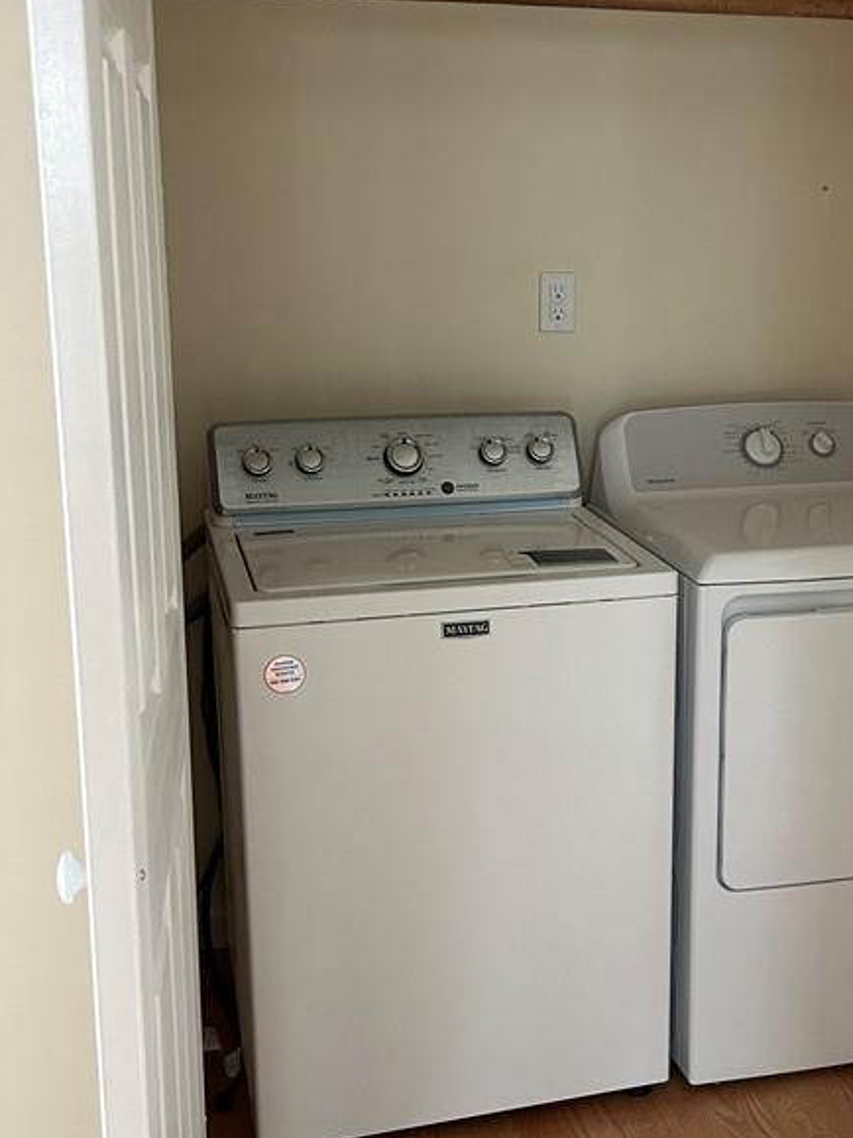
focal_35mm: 46
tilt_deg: -12.5
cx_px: 621
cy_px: 544
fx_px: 1512
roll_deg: -1.0
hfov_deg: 31.1
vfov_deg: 41.2
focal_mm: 5.7
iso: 250
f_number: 1.5
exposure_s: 1/60
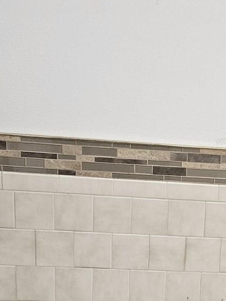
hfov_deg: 15.7
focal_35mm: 91
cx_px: 267
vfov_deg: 20.2
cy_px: 362
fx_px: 792
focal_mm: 5.4
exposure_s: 1/120
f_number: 1.8
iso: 200
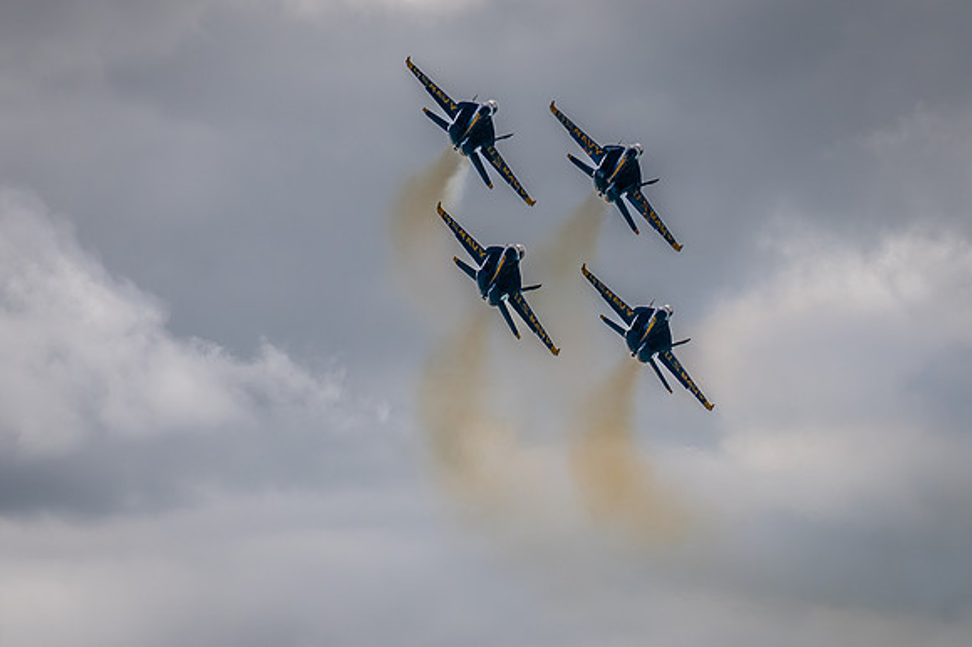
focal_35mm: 430
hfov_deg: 4.8
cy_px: 281
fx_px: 11613
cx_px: 626
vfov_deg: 3.2
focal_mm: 270
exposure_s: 1/6400
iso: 640
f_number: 7.1
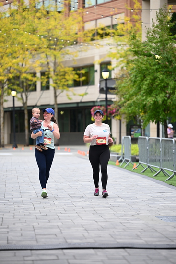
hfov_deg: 10.6
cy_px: 132
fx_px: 953
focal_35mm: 130
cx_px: 88
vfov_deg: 15.8
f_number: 2.8
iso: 640
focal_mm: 130
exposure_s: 1/1600
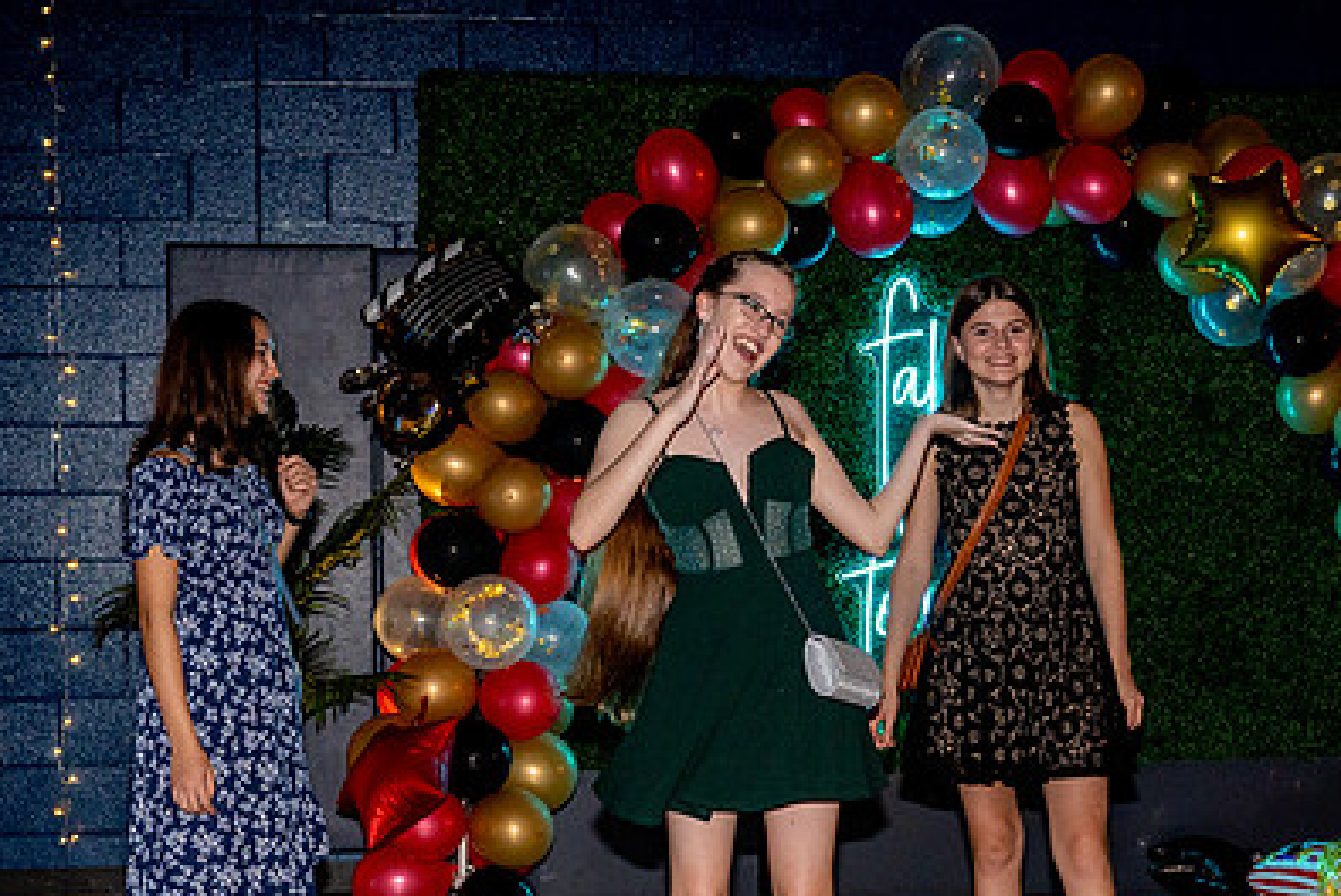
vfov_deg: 20.9
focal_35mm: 65
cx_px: 719
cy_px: 612
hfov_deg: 30.9
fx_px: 2423
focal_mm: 39
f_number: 4
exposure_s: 1/100
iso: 1250
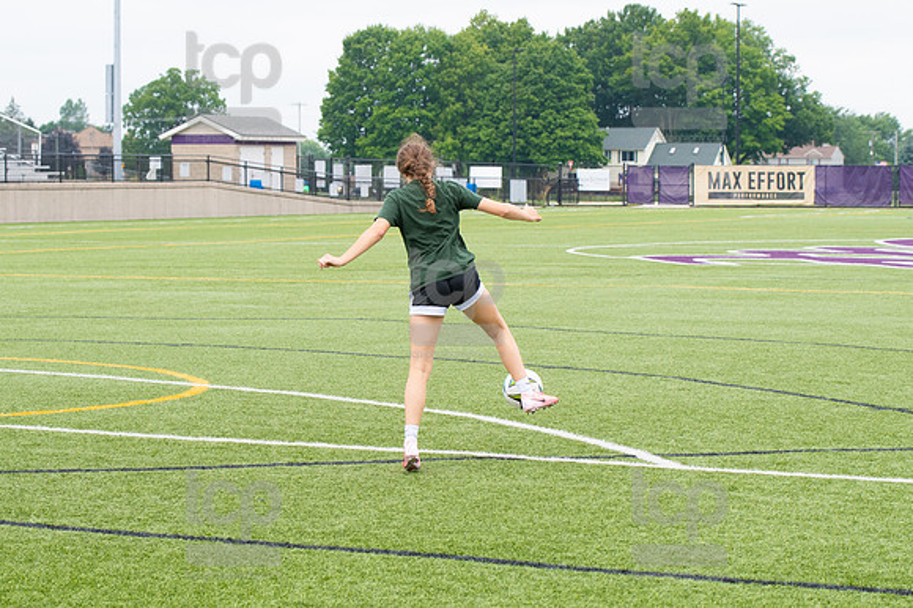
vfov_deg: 13.0
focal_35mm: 105
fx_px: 2661
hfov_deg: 19.5
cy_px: 304
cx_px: 456
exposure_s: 1/1250
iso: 500
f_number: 5.6
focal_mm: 70
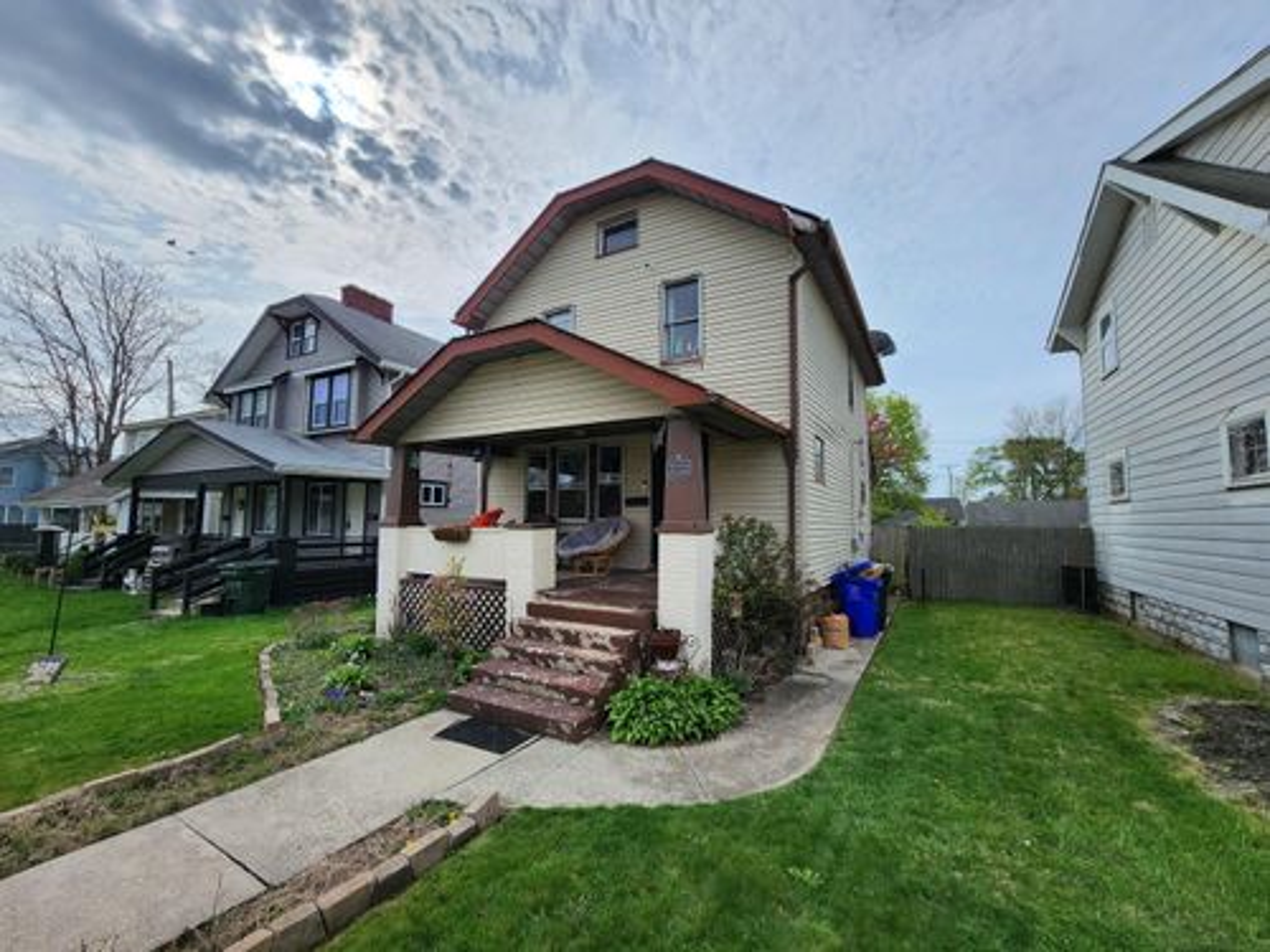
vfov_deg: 89.9
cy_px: 476
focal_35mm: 13
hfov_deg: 106.2
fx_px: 477
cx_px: 635
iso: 50
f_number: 2.2
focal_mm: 2.2
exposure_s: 1/2510
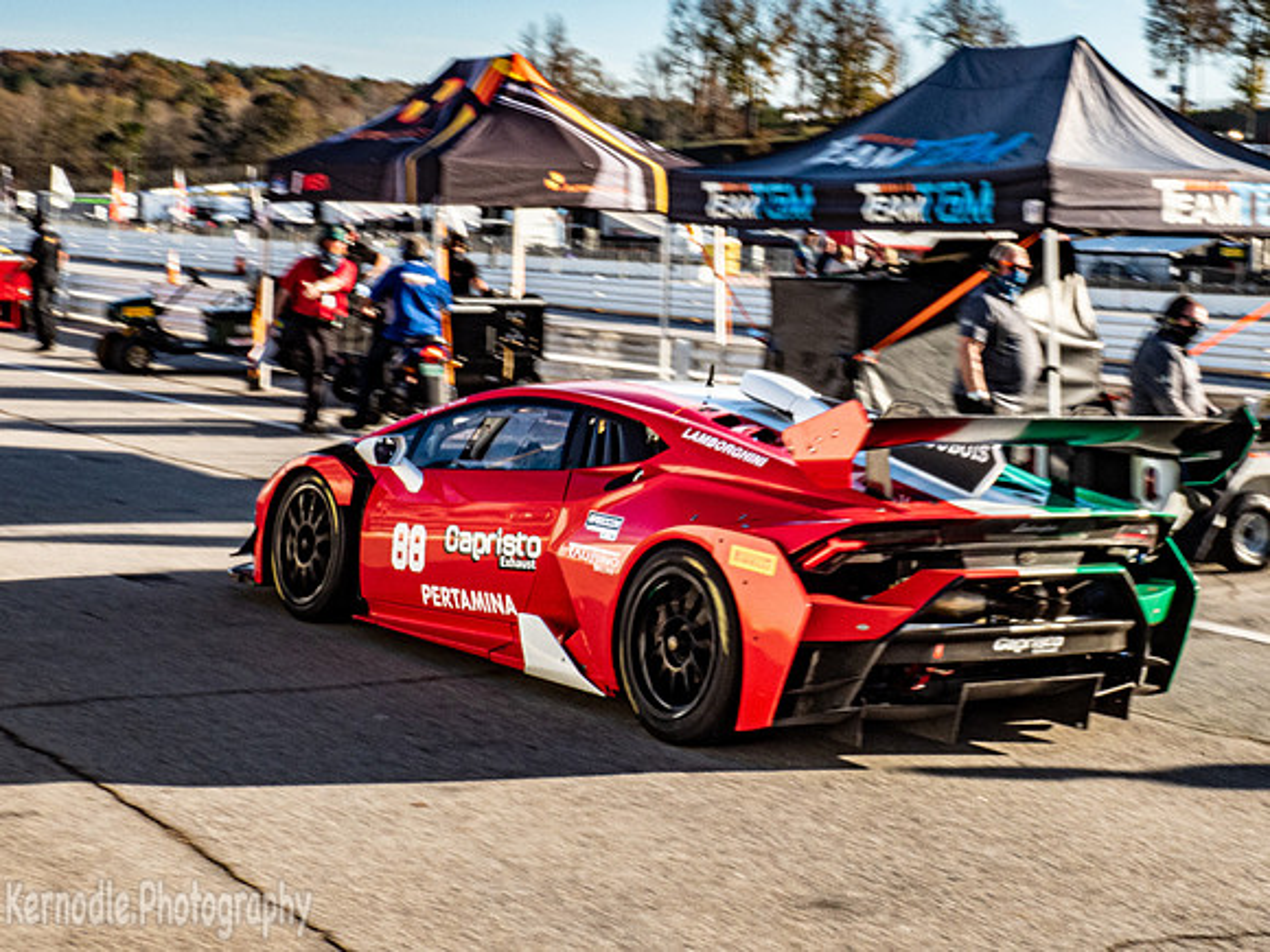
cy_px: 324
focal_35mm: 63
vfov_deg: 23.1
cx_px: 837
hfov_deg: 30.4
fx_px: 2322
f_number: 20
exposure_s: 1/80
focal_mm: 24
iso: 500
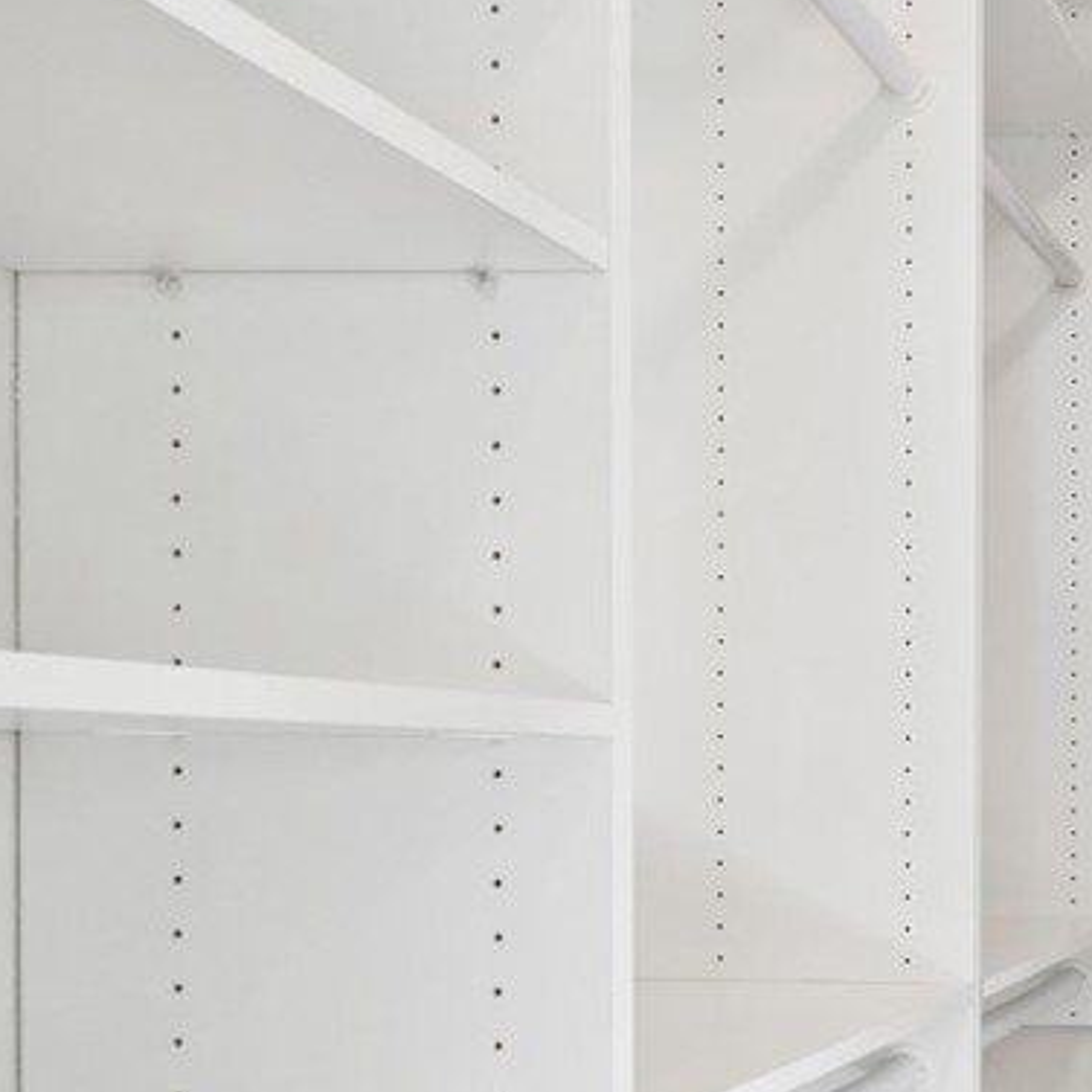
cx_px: 1423
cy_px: 803
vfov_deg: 43.6
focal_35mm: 37
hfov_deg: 33.1
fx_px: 1321
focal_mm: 16
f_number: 9
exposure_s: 1/5
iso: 320
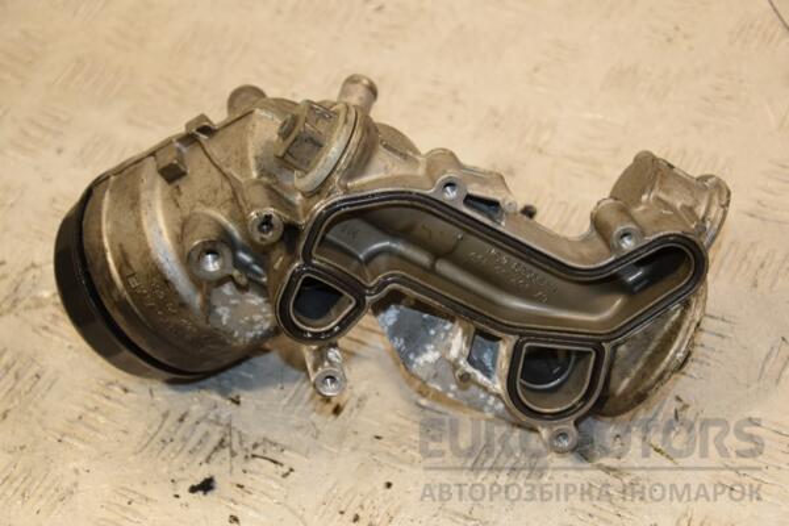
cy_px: 263
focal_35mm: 78
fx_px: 1709
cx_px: 394
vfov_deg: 17.5
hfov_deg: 26.0
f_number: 5
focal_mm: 52
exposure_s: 1/160
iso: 800
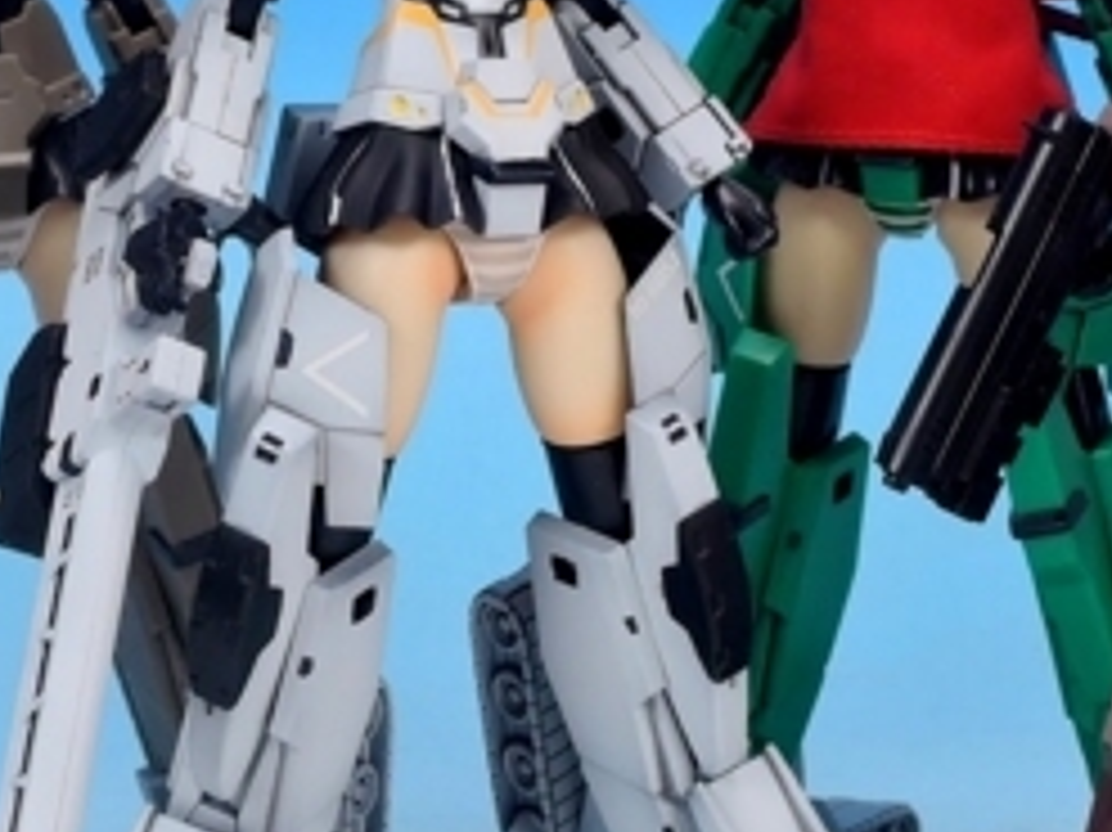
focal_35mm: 146
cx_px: 455
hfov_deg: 13.5
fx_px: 4688
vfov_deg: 10.1
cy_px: 292
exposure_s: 1/1.3
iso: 80
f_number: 7.3
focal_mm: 12.8
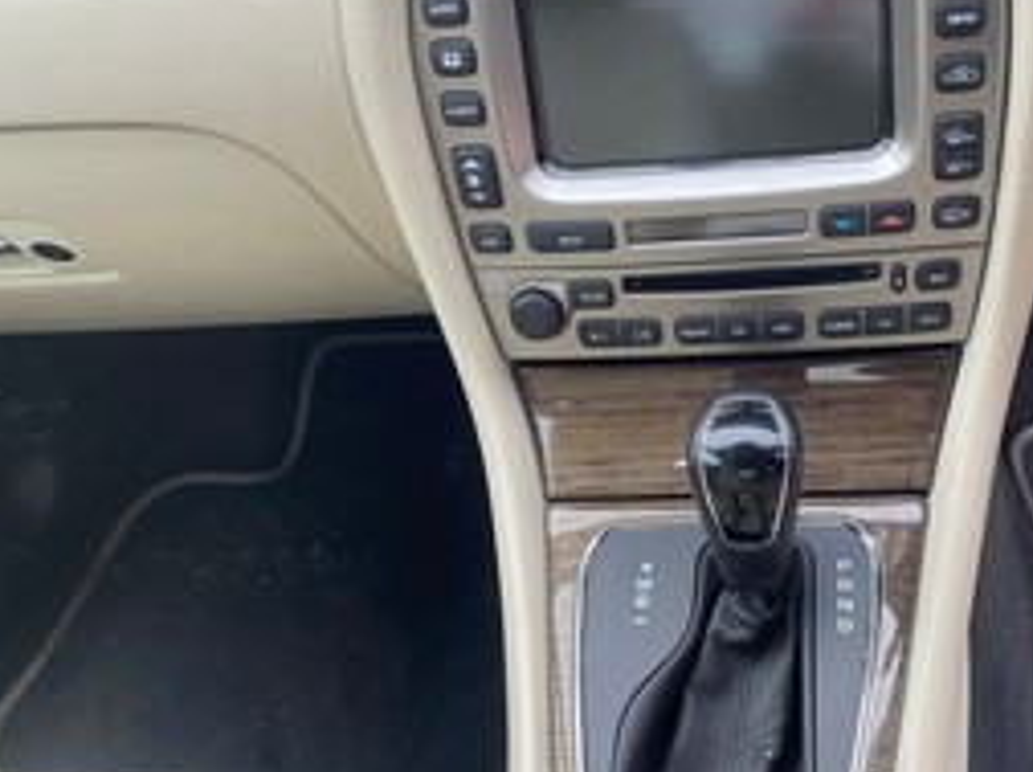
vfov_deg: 39.5
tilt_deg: -37.7
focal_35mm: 36
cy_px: 347
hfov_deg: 50.3
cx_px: 702
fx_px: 1073
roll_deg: +9.9
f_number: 1.8
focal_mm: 4.25
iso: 80
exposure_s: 1/122
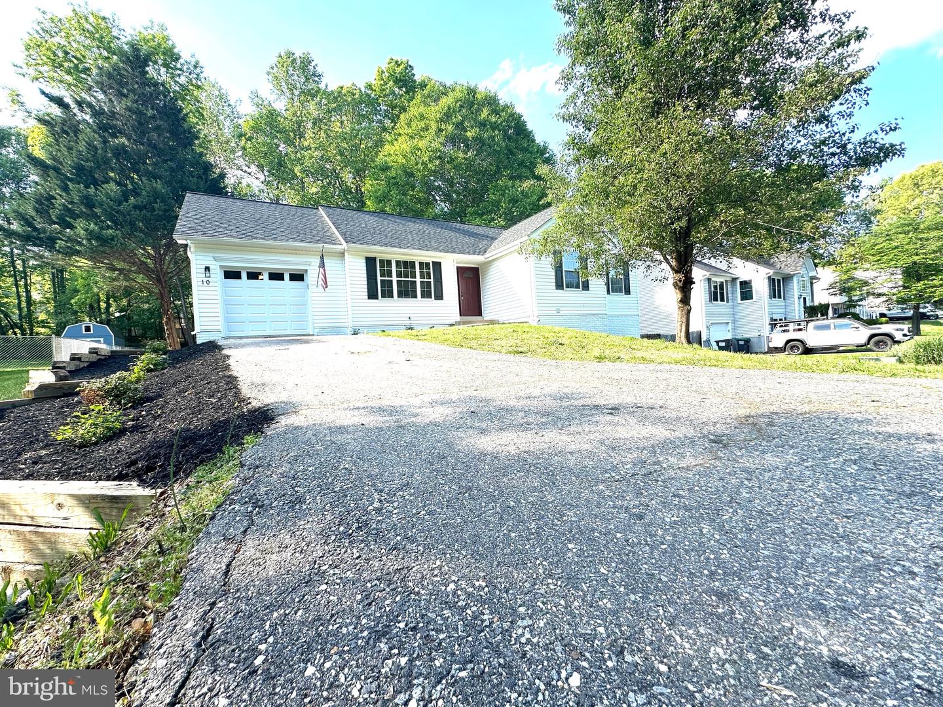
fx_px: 381
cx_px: 472
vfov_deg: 85.7
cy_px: 354
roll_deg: +4.0
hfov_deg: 102.1
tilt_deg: +0.0
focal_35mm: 14
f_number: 2.2
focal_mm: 2.22
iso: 40
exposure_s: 1/500
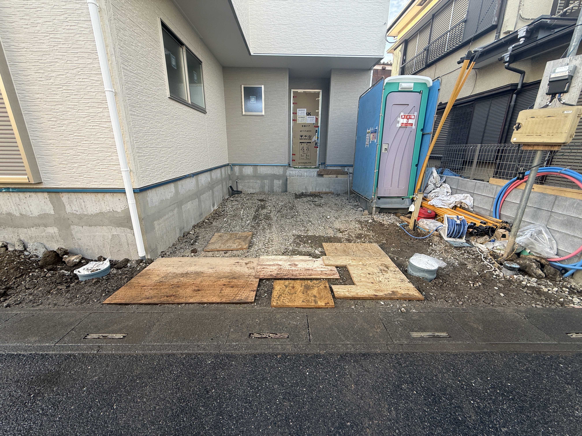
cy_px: 218
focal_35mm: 14
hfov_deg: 102.1
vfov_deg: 85.7
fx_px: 235
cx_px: 291
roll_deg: -0.4
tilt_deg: -16.8
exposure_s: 1/155
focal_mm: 2.22
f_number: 2.2
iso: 50
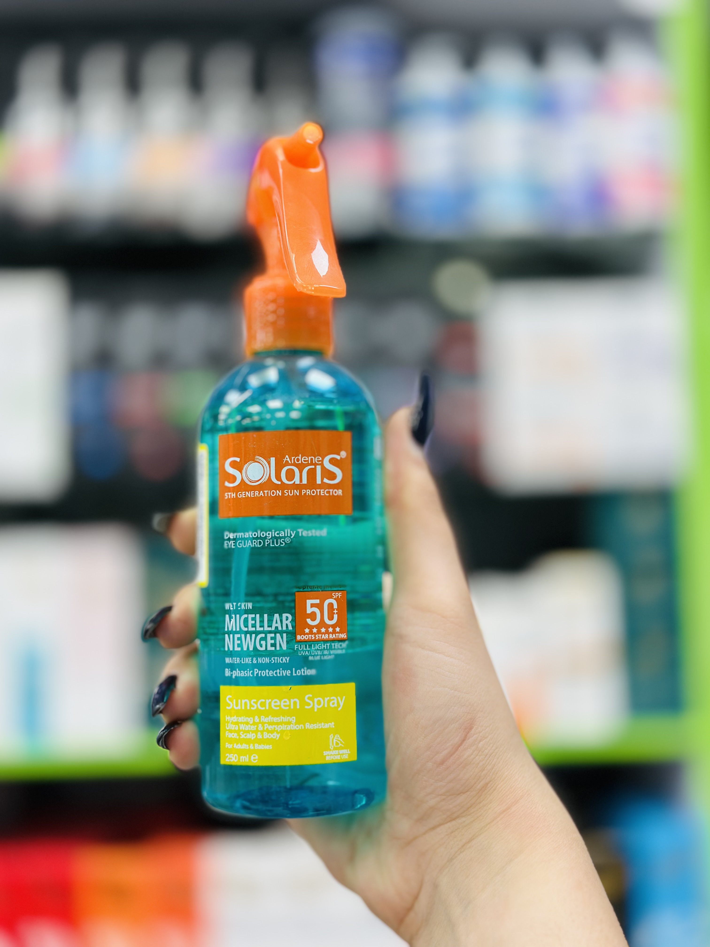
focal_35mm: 48
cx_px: 355
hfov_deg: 30.3
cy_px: 474
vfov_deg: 39.7
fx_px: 1313
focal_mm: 6.86
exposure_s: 1/100
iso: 64
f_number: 1.78
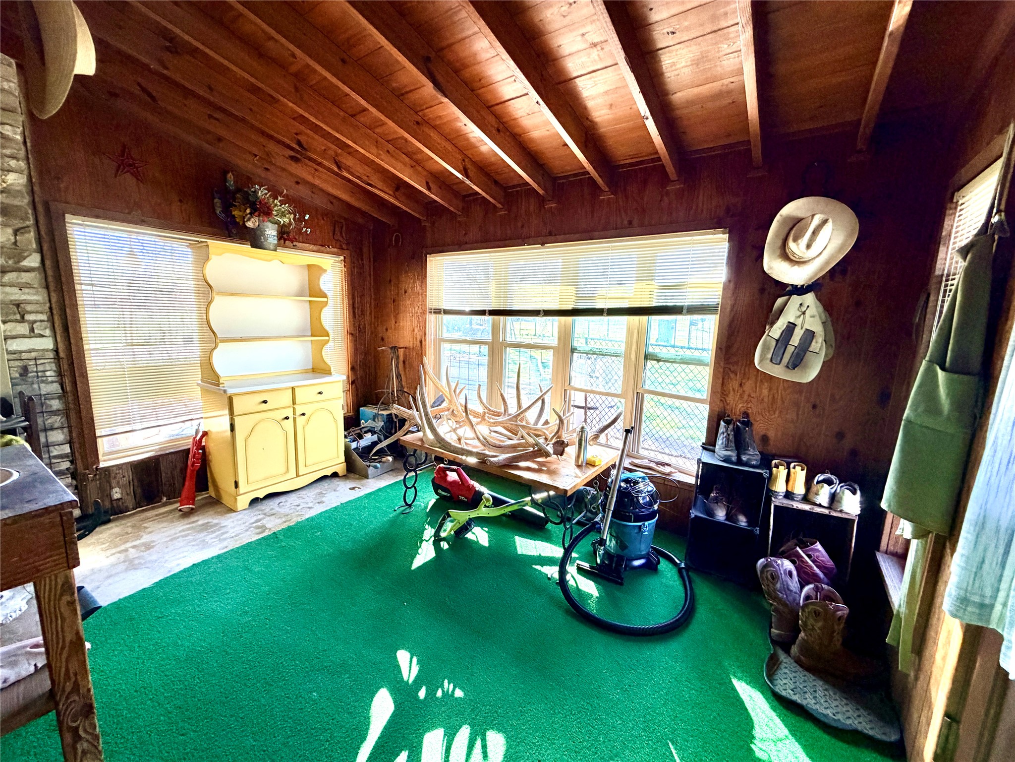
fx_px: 411
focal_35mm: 14
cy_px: 381
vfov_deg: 85.7
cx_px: 508
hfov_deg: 102.1
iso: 320
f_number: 2.2
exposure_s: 1/120
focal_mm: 2.22
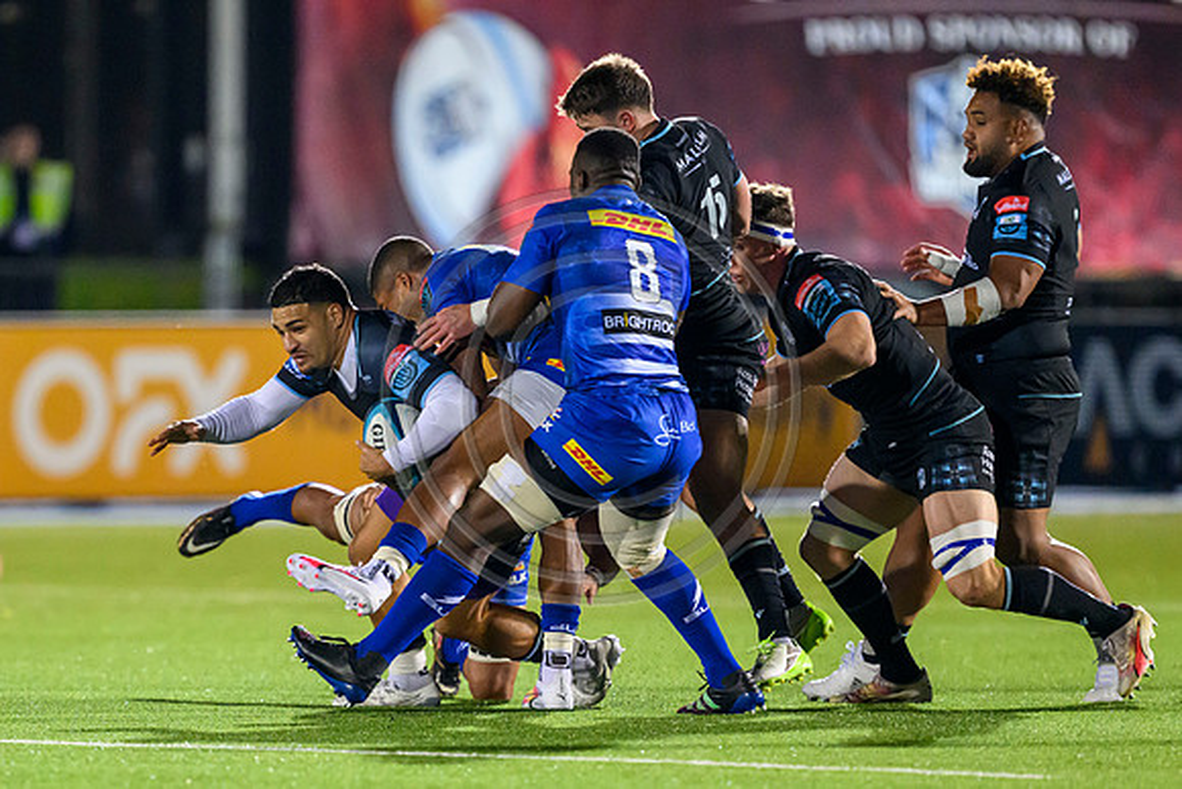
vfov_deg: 2.2
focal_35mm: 627
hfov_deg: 3.3
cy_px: 591
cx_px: 338
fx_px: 20589
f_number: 3.2
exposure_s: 1/1000
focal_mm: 400
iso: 6400
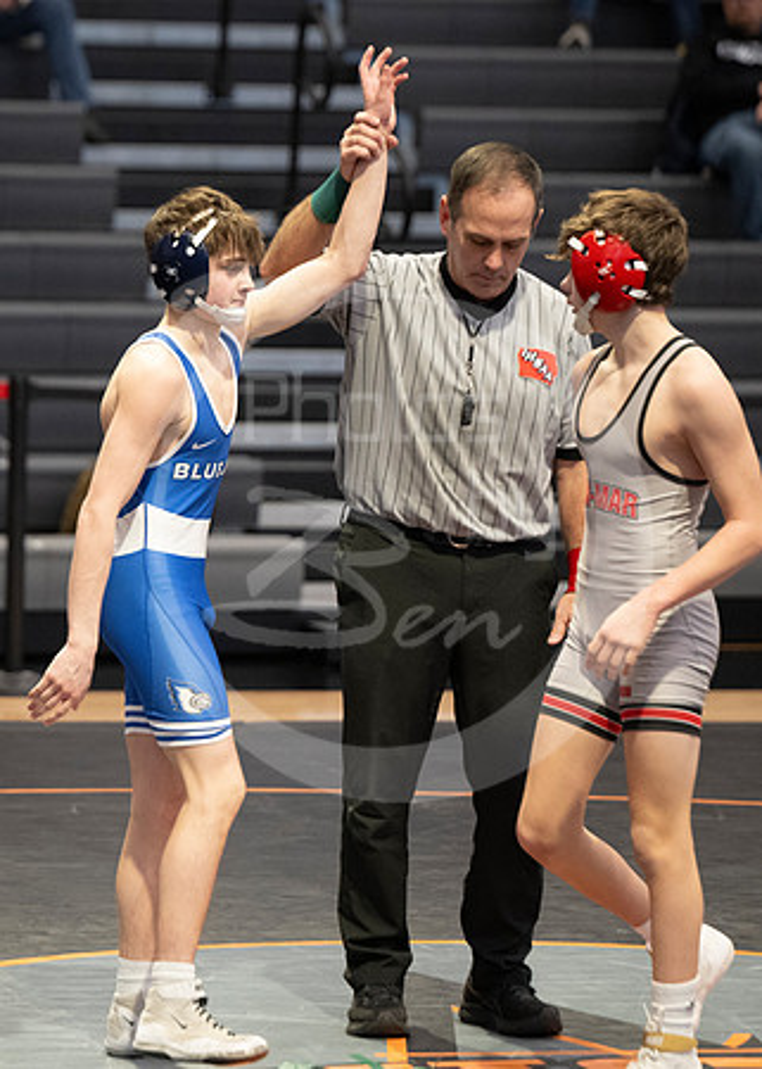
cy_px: 574
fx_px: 5858
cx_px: 163
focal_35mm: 193
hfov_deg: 7.4
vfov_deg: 10.4
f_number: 2.8
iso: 3200
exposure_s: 1/1000
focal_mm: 120
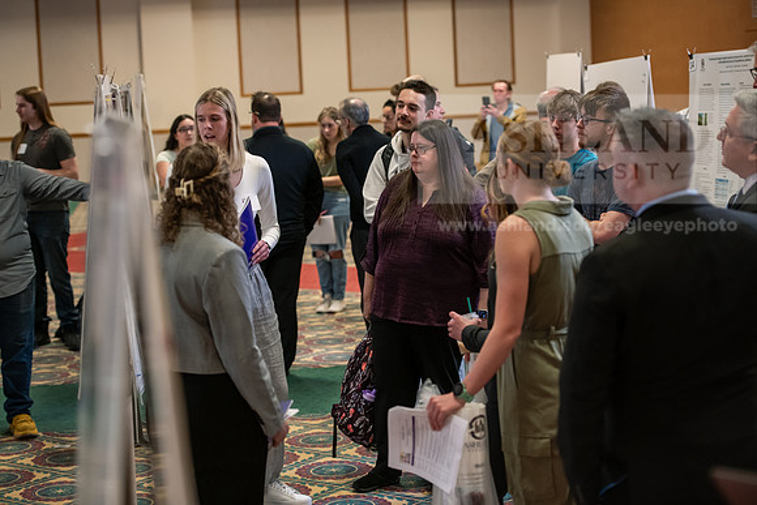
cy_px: 252
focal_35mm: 78
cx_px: 378
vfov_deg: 17.5
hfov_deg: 26.0
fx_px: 1640
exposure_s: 1/160
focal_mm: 78
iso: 2000
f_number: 3.2
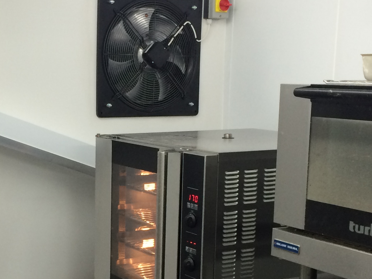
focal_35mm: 71
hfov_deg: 27.0
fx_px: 763
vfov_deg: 20.6
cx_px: 95
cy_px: 189
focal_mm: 4.15
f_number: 2.2
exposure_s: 1/30
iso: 32
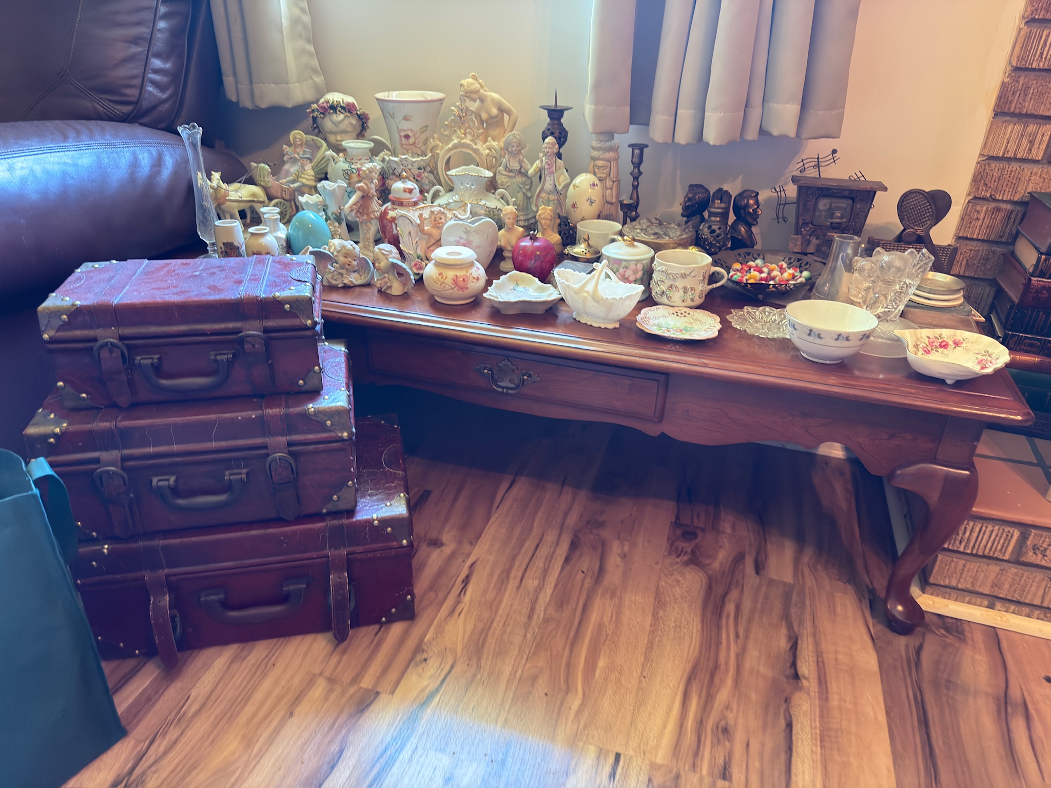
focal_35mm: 24
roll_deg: -4.8
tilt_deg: -27.6
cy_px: 394
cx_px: 526
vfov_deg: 56.8
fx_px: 729
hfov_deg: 71.6
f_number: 1.78
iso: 640
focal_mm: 6.76
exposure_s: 1/30
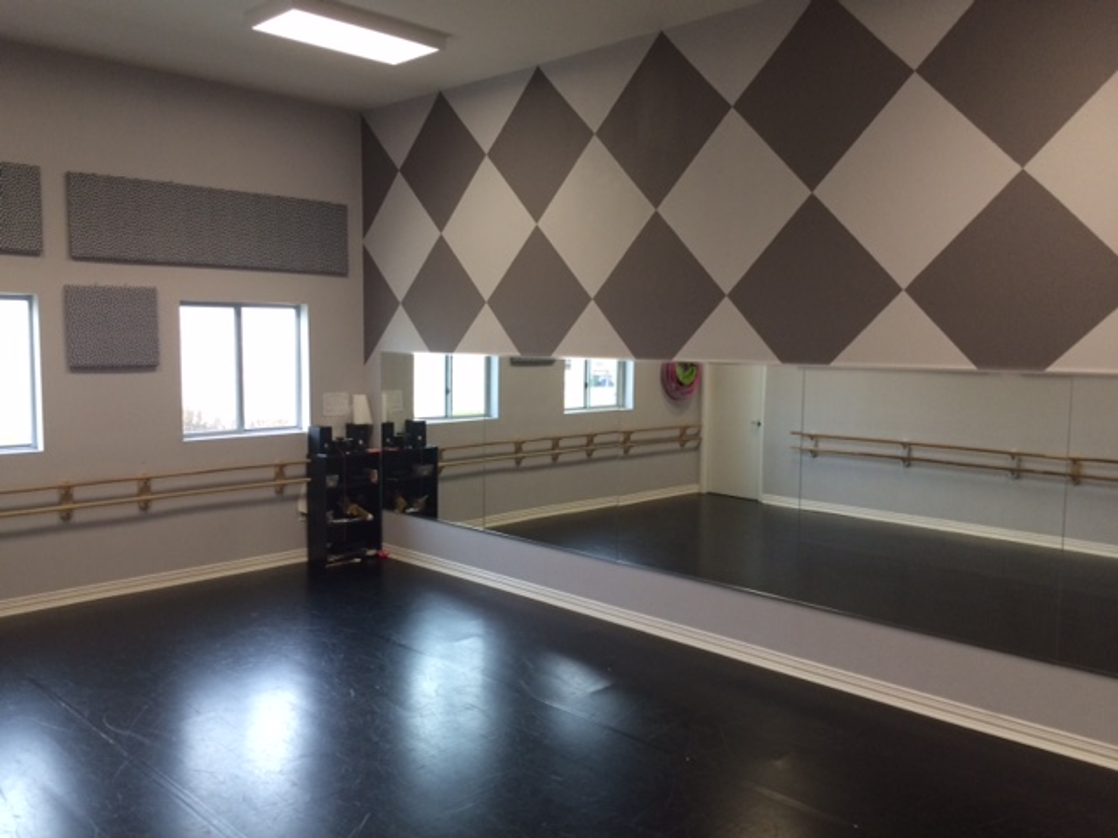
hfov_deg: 61.7
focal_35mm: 29
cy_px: 419
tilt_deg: -7.2
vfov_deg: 48.2
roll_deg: -0.7
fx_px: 937
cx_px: 559
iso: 50
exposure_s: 1/30
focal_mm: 4.15
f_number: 2.2
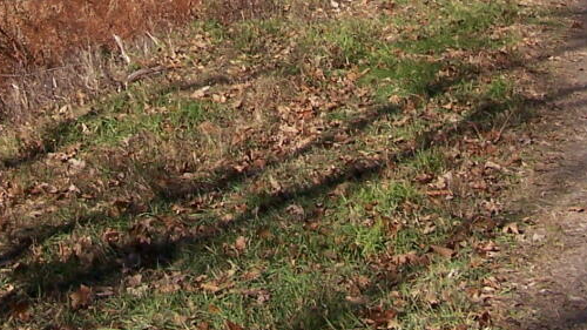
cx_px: 190
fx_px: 1758
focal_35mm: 113
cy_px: -213
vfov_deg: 10.3
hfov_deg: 18.9
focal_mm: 6.3
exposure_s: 1/1000
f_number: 4
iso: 100
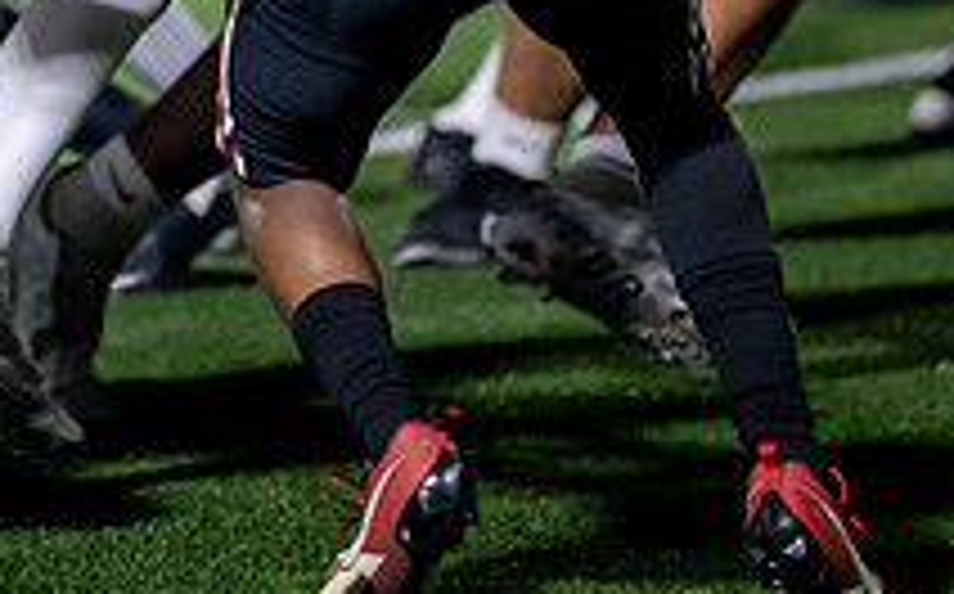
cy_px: -379
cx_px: -199
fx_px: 16570
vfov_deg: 2.1
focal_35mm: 638
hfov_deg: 3.3
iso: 3200
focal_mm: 200
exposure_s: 1/1250
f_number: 2.8
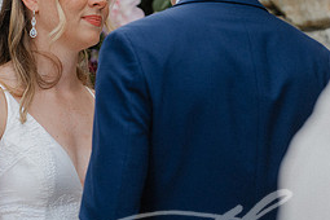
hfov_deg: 3.6
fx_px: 5298
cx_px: 115
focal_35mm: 578
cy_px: 114
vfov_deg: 2.4
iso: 200
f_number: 2.8
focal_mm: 200
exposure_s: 1/800
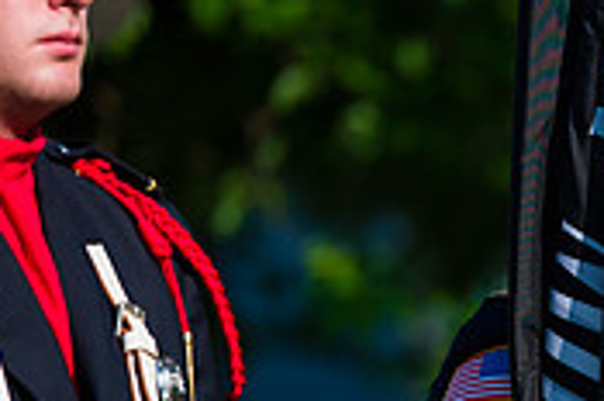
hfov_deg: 3.1
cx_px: 818
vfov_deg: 2.1
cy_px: 401
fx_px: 11120
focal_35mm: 664
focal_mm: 200
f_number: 3.2
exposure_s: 1/4000
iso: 200
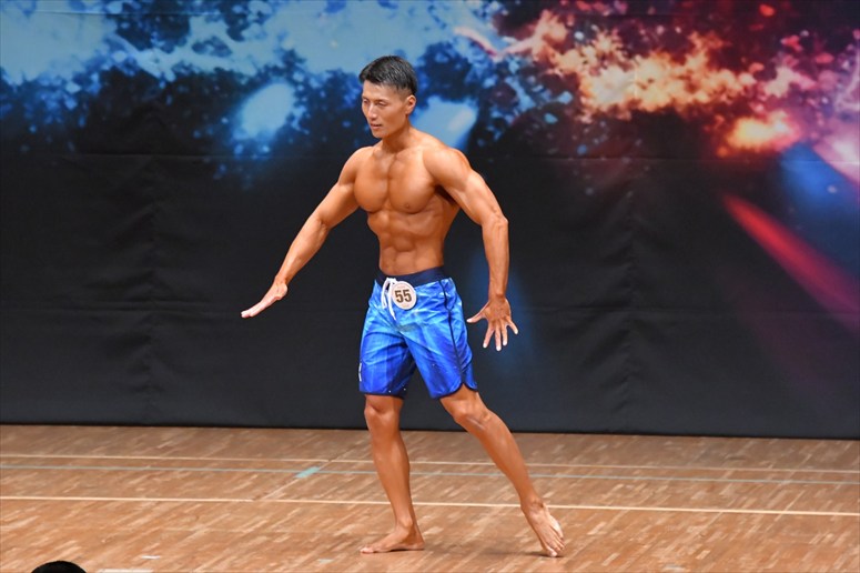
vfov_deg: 4.8
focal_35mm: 285
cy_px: 286
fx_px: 6805
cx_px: 430
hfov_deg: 7.2
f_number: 5.6
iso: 8000
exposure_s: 1/400
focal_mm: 190
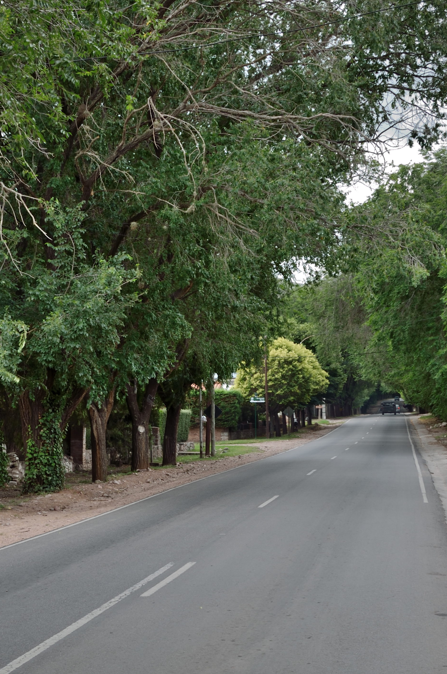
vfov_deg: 26.7
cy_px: 415
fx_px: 1419
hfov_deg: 17.9
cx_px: 159
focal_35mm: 76
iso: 100
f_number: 9
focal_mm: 29
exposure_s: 1/30
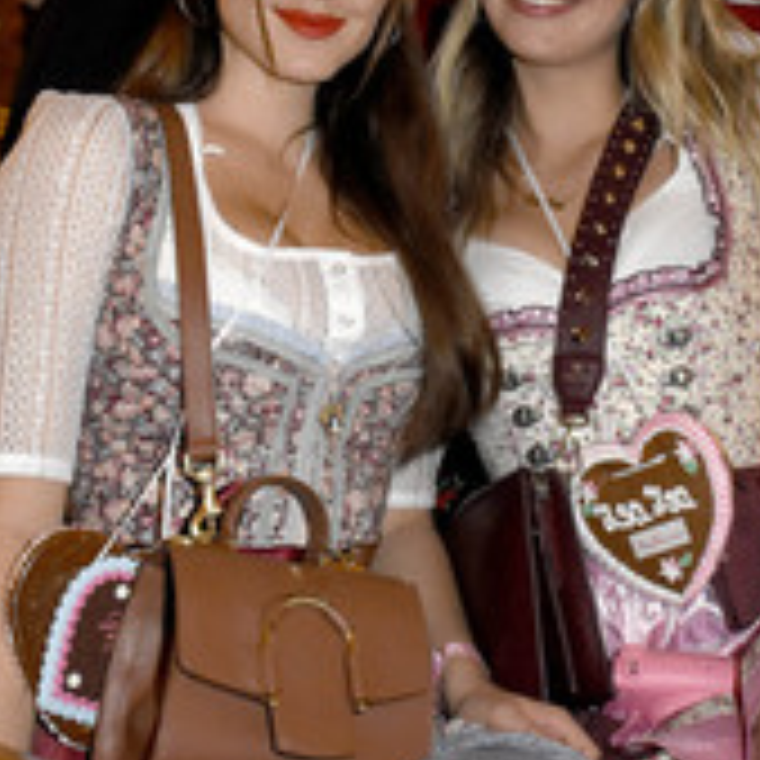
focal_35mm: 75
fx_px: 1863
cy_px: 238
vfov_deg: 22.9
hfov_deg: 22.8
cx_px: 578
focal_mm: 22
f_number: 6.3
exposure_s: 1/160
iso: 3200
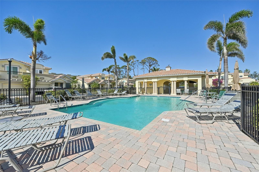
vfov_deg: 81.1
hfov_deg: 104.3
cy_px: 86
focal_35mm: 14
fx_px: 101
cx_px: 130
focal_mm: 14
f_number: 8
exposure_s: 1/3200
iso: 400
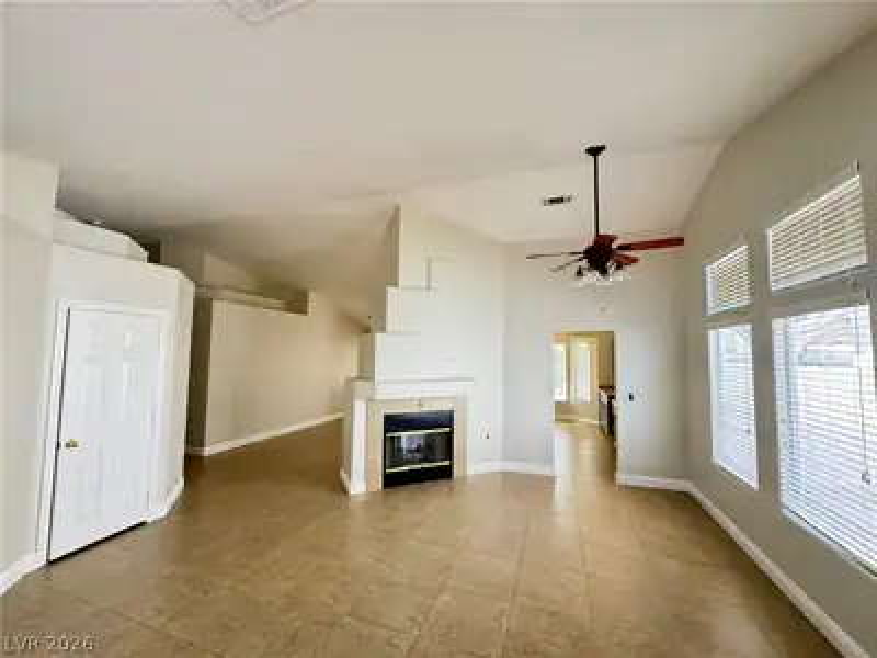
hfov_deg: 102.1
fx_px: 355
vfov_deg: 85.7
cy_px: 329
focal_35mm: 14
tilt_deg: +3.2
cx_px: 438
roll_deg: -0.2
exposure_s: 1/99
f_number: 2.2
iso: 160
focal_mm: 2.22
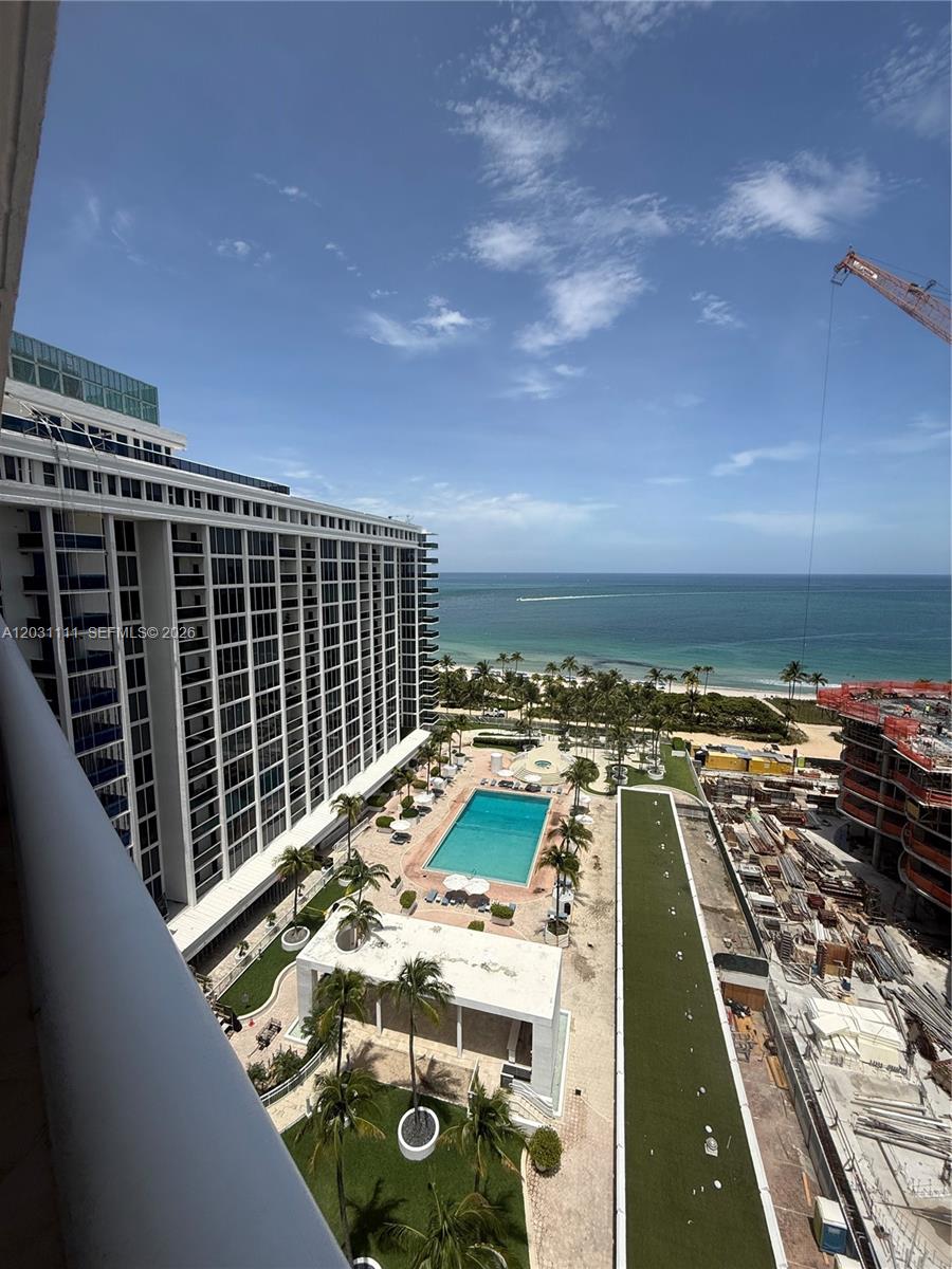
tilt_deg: -7.1
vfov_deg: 102.1
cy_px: 634
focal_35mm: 14
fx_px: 513
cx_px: 476
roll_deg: +0.7
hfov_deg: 85.7
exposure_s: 1/4149
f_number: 2.2
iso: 50
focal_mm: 2.22
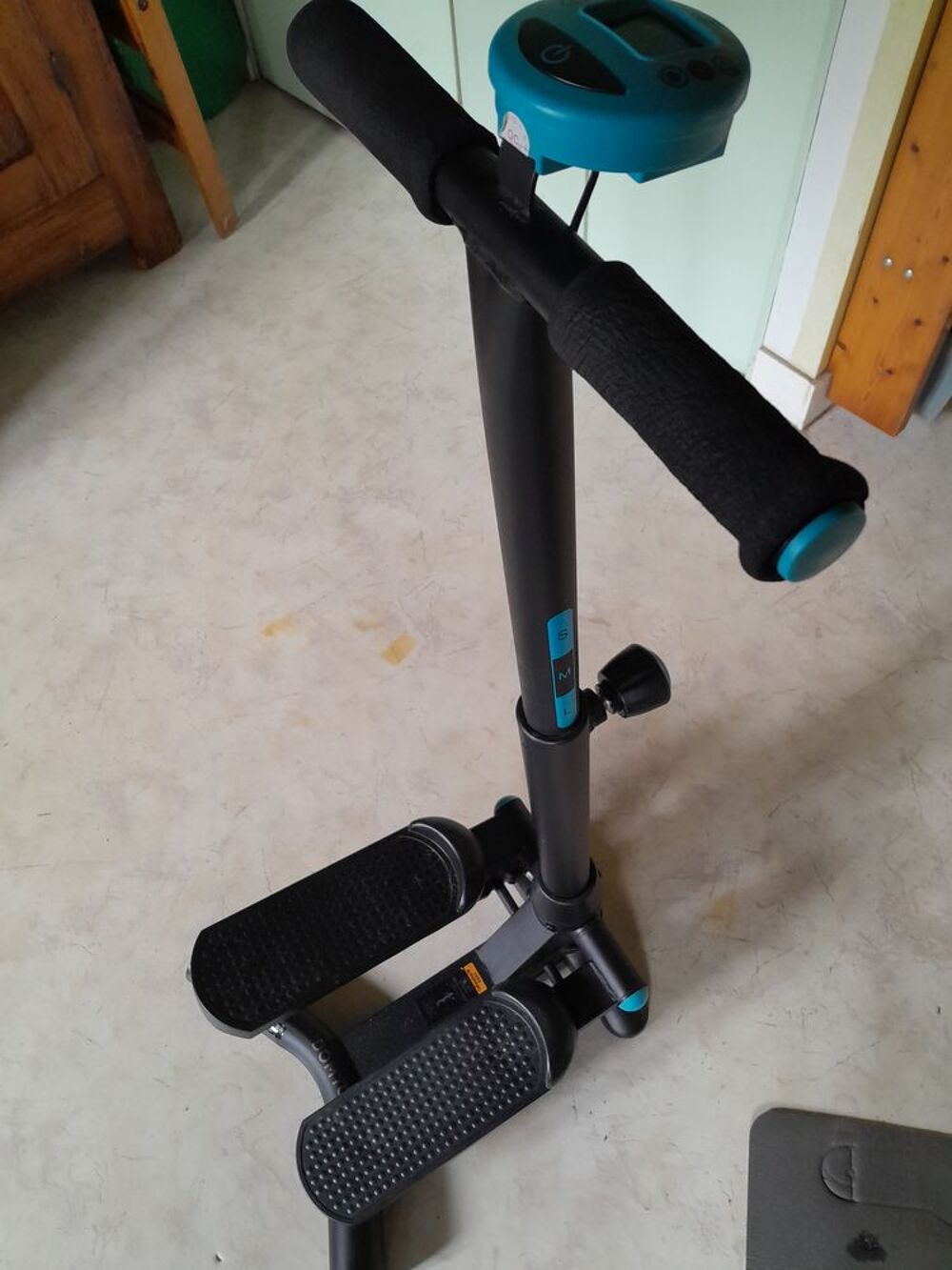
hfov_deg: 53.1
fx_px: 953
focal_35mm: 26
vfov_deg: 67.3
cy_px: 635
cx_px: 476
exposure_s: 1/50
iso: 250
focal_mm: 3.98
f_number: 1.8
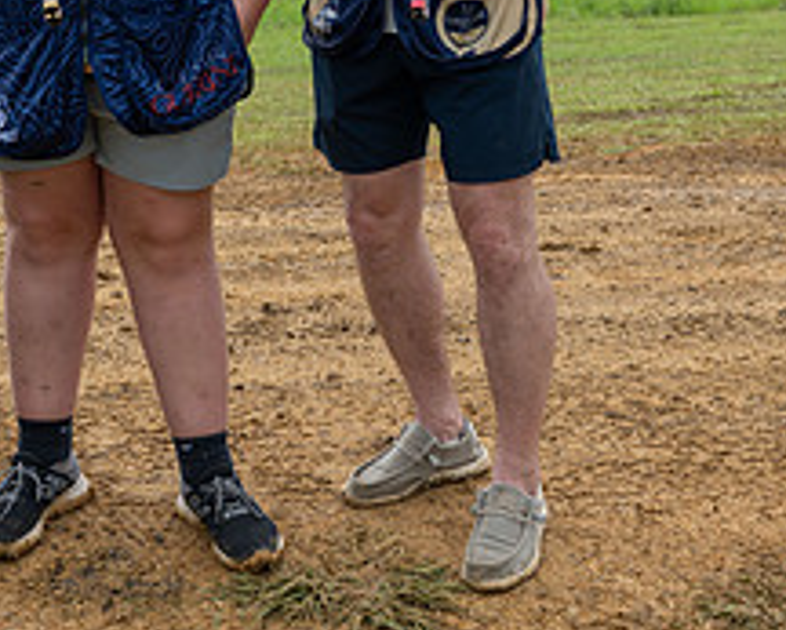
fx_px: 1908
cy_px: 4
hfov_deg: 23.2
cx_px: 277
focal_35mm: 82
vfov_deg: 18.3
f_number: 5
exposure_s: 1/100
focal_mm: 42
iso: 90
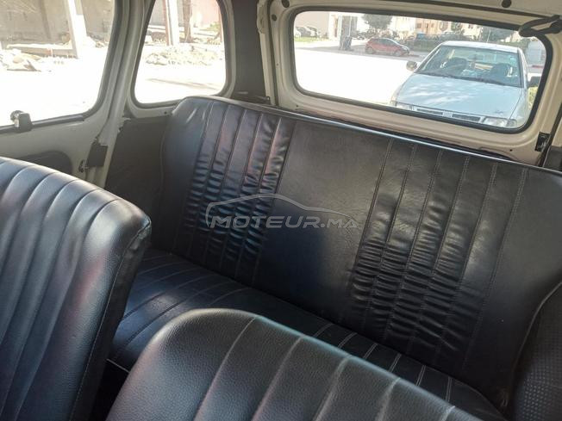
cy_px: 210
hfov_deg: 63.4
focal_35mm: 28
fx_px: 455
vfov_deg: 49.7
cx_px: 281
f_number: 2.2
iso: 159
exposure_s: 1/100
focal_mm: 3.46
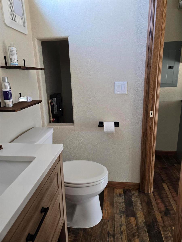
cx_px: 91
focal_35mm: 23
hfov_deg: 58.9
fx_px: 161
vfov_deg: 73.9
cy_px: 121
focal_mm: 5.4
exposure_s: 1/55.2
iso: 125
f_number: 1.8
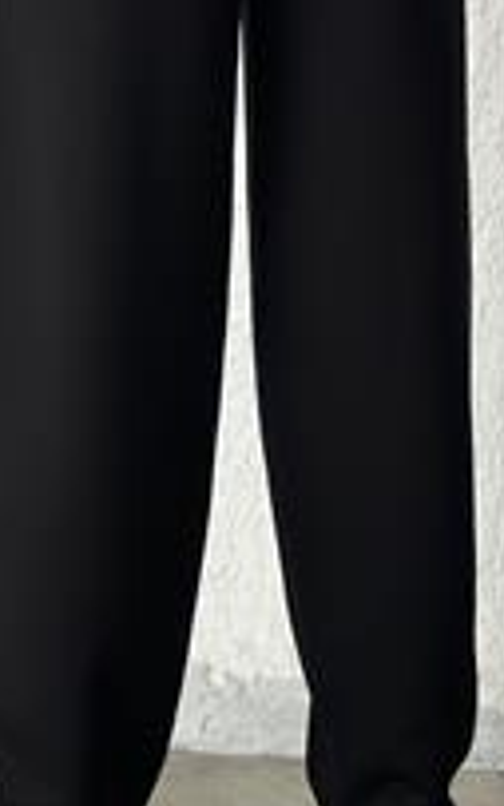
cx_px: 238
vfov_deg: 19.4
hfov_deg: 12.2
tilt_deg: -1.7
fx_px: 2350
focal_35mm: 107
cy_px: 262
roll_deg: -0.3
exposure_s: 1/60
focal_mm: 6.86
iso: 250
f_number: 1.78
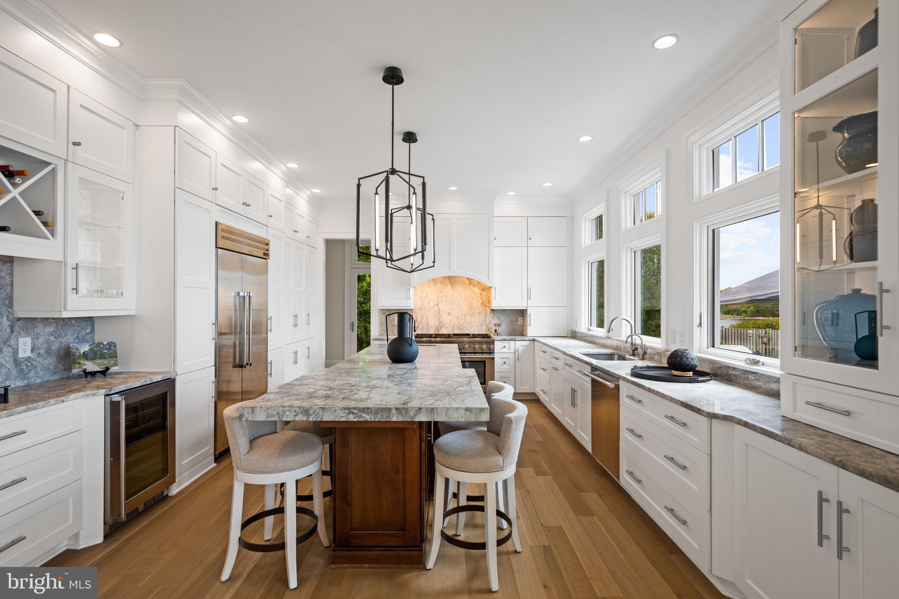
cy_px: 300
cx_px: 450
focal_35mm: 16
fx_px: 412
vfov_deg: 72.0
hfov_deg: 95.0
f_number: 4
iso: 800
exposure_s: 1/25
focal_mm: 16.5
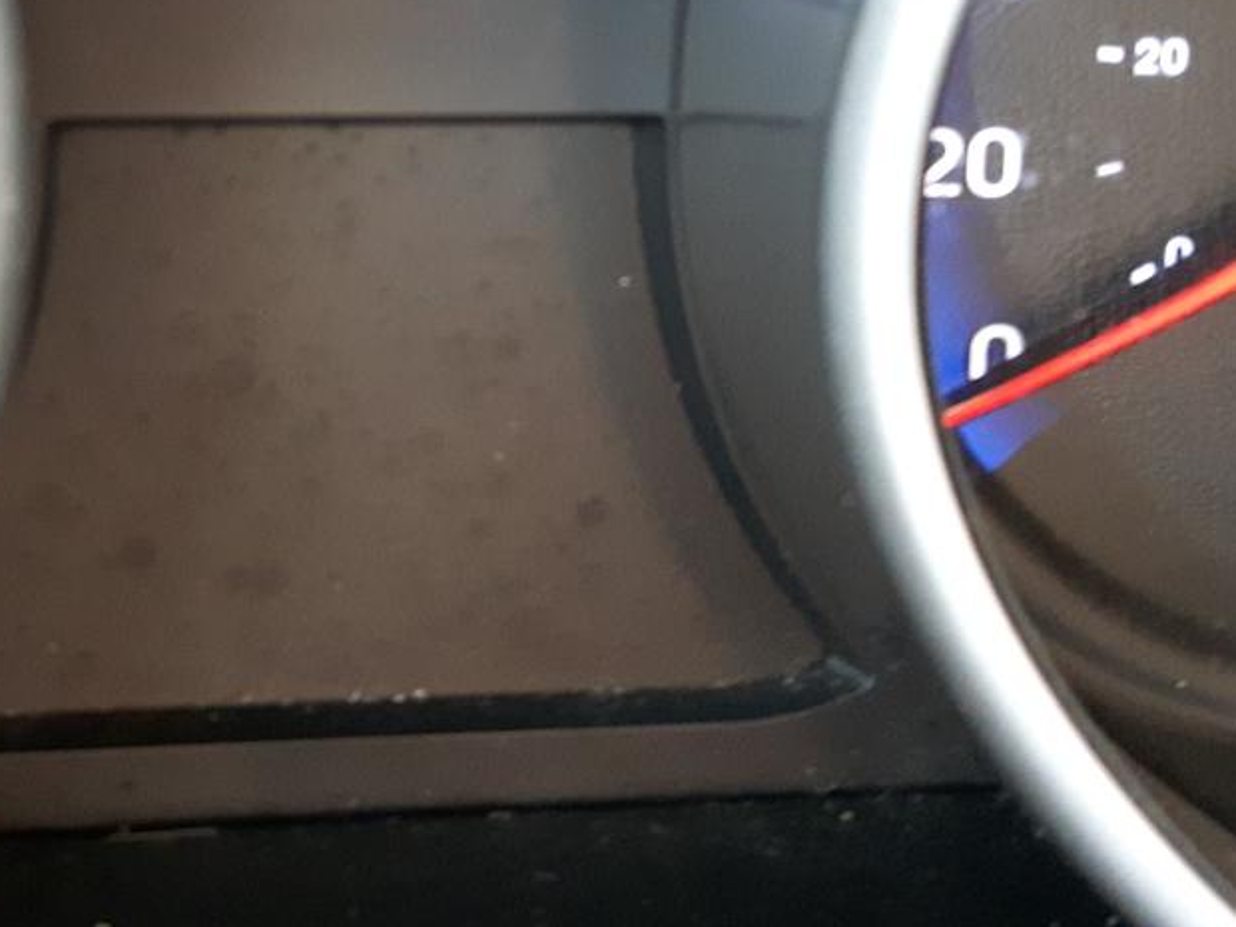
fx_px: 2285
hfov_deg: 29.6
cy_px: 132
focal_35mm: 64
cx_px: 259
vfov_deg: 22.5
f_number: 1.9
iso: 320
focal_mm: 3.7
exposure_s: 1/17
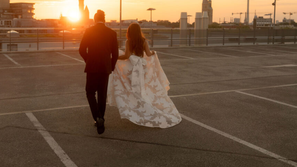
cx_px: 143
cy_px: 57
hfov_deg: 45.5
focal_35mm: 45
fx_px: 354
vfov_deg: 26.4
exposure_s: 1/800
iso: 320
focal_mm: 36
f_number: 3.2
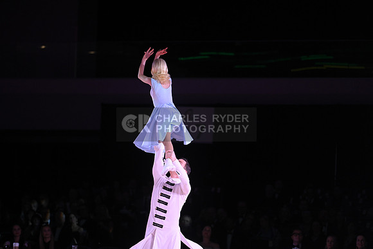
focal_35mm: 200
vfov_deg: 6.9
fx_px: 2073
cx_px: 186
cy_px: 124
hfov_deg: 10.3
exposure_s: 1/200
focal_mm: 200
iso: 1600
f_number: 4
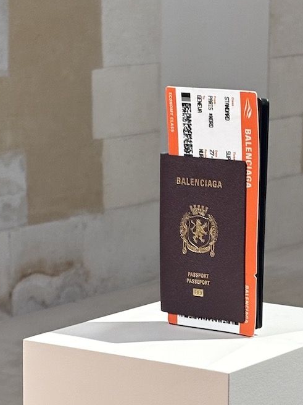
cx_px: 203
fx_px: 1483
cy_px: 271
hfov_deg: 11.7
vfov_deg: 15.5
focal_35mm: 127
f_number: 1.6
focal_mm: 5.96
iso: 40
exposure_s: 1/50
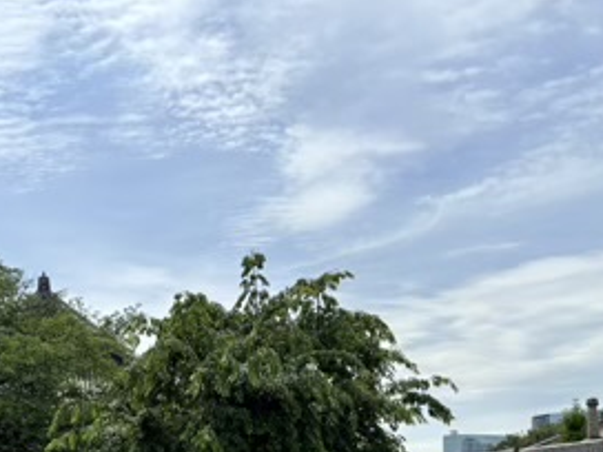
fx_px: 1167
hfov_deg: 27.5
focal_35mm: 67
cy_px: 564
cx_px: 18
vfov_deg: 20.3
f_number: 1.6
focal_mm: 5.96
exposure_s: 1/5076
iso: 50
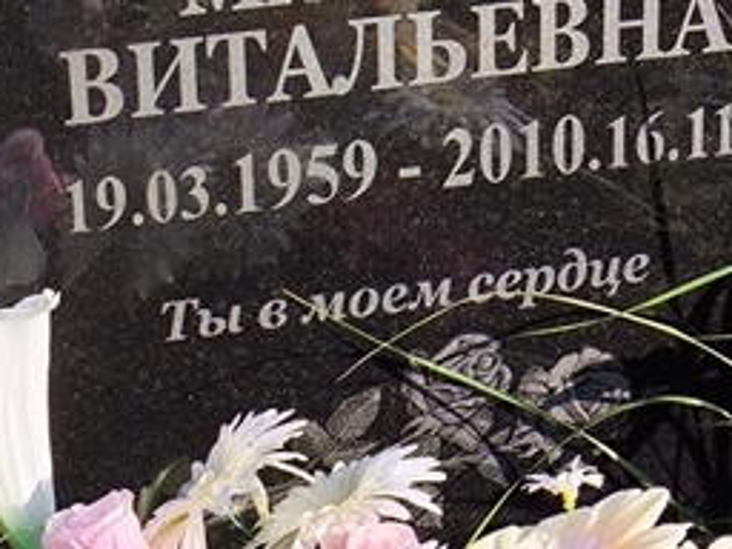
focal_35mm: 156
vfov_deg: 9.5
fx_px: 3299
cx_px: 462
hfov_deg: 12.7
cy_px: 57
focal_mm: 4.71
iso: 50
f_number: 1.7
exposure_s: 1/1802
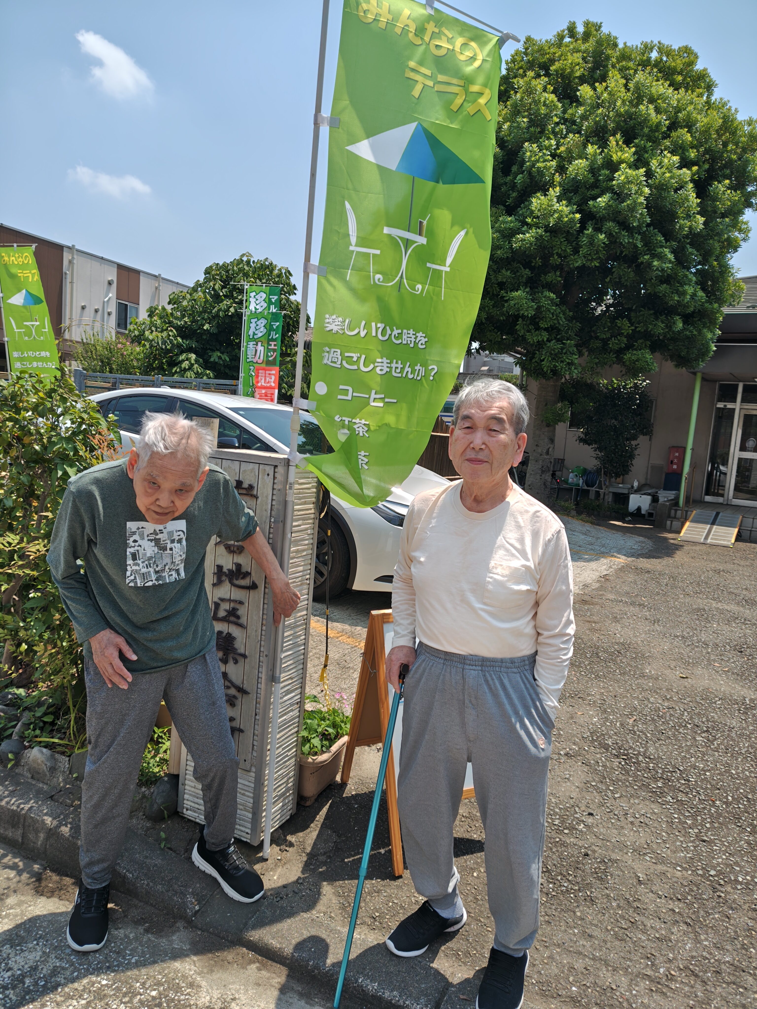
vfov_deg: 73.9
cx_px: 378
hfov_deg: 58.9
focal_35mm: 23
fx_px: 671
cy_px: 504
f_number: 1.9
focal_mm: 5.56
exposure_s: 1/1028
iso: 50
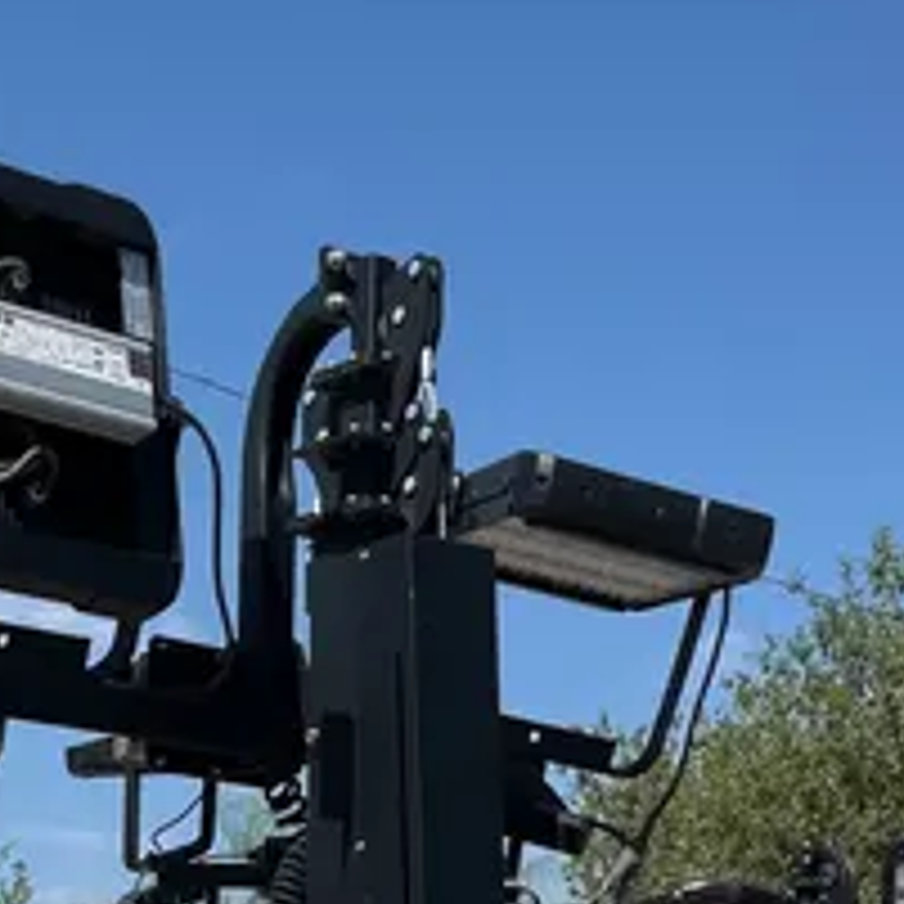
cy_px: 1545
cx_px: 306
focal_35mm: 84
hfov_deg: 20.6
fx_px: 2482
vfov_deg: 17.4
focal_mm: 5.1
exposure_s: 1/5848
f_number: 1.6
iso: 50
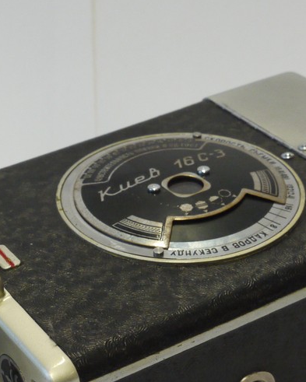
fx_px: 1188
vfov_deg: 18.3
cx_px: 52
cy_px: 223
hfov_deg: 14.6
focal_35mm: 105
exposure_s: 1/30
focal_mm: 22
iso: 800
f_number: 10
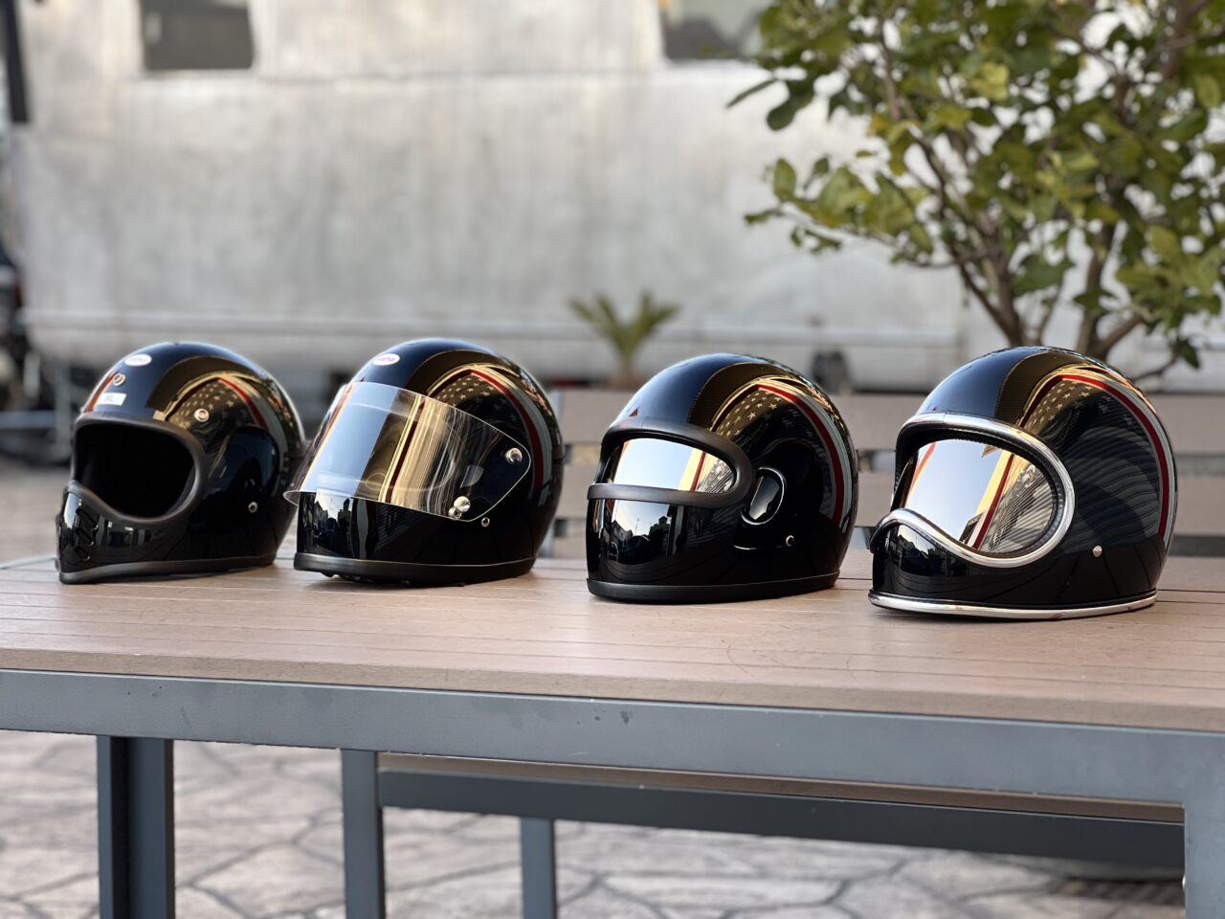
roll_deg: -0.1
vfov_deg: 19.1
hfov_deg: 25.3
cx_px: 612
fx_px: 2725
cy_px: 460
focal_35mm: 77
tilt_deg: -4.7
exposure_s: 1/121
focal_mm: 9
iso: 80
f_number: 2.8
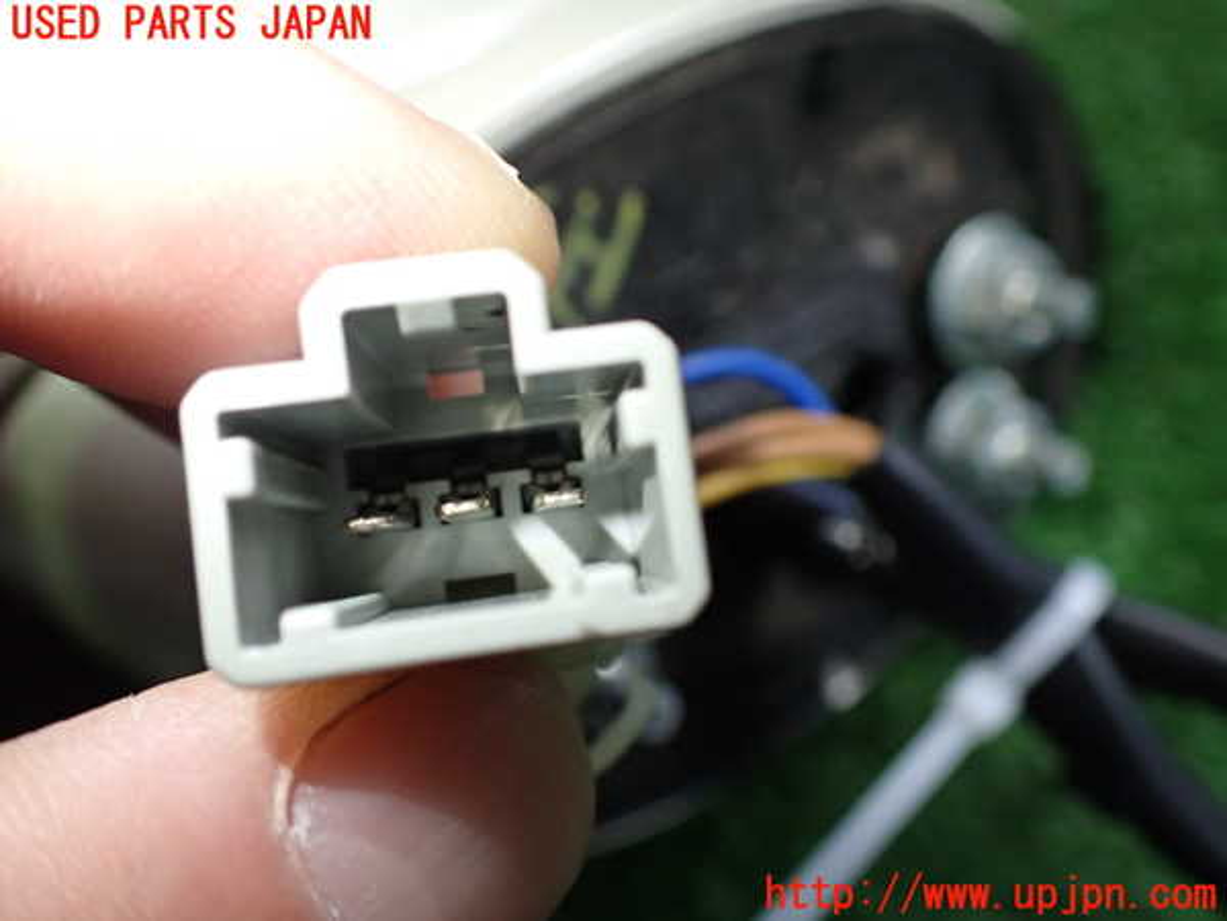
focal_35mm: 30
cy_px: 460
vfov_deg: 46.8
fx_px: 1063
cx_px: 614
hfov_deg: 60.0
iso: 320
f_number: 2.3
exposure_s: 1/125
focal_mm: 5.4
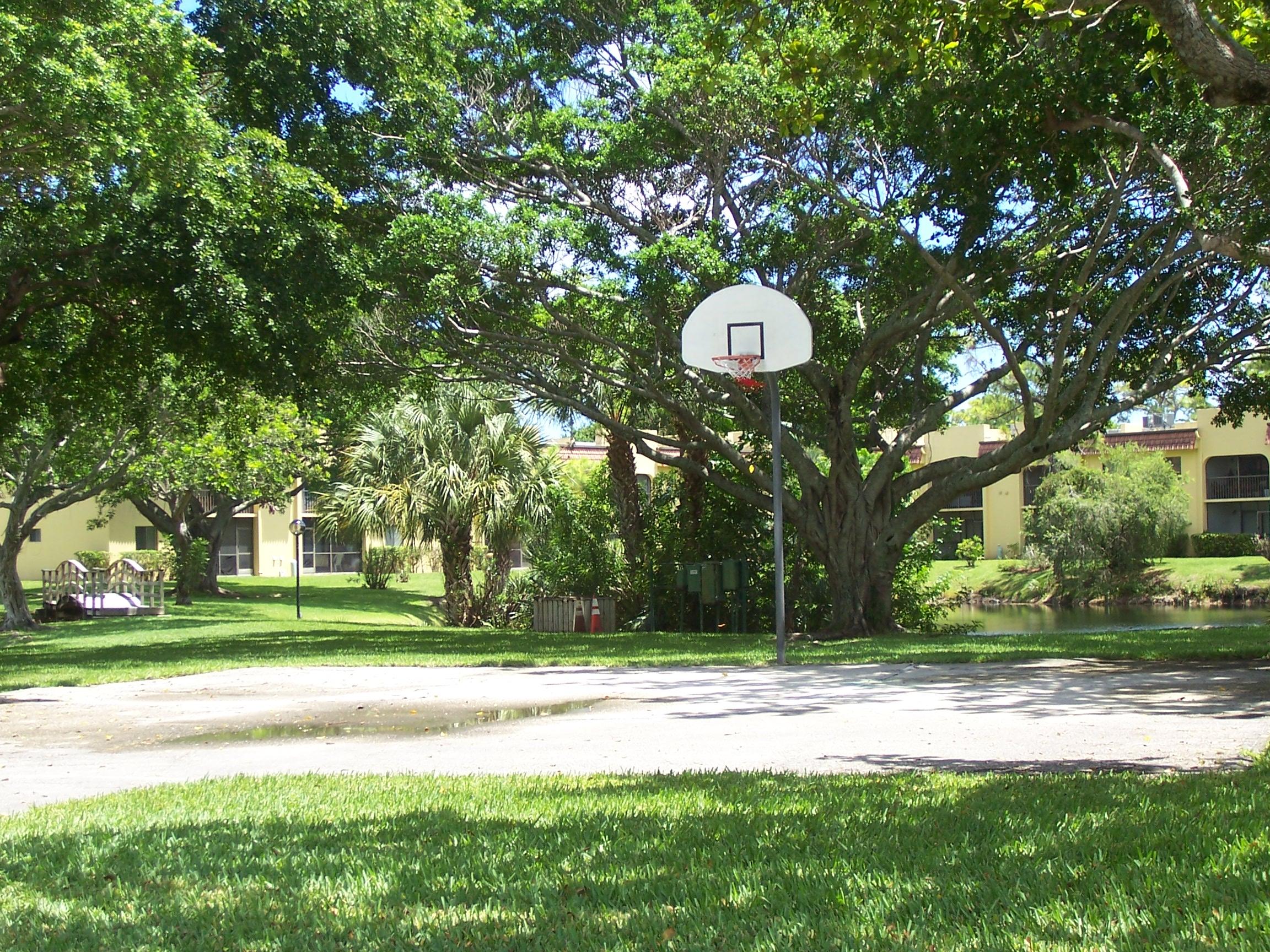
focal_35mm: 66
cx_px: 635
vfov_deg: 22.3
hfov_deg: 29.4
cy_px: 476
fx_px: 2421
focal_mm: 10.8
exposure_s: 1/350
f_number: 4
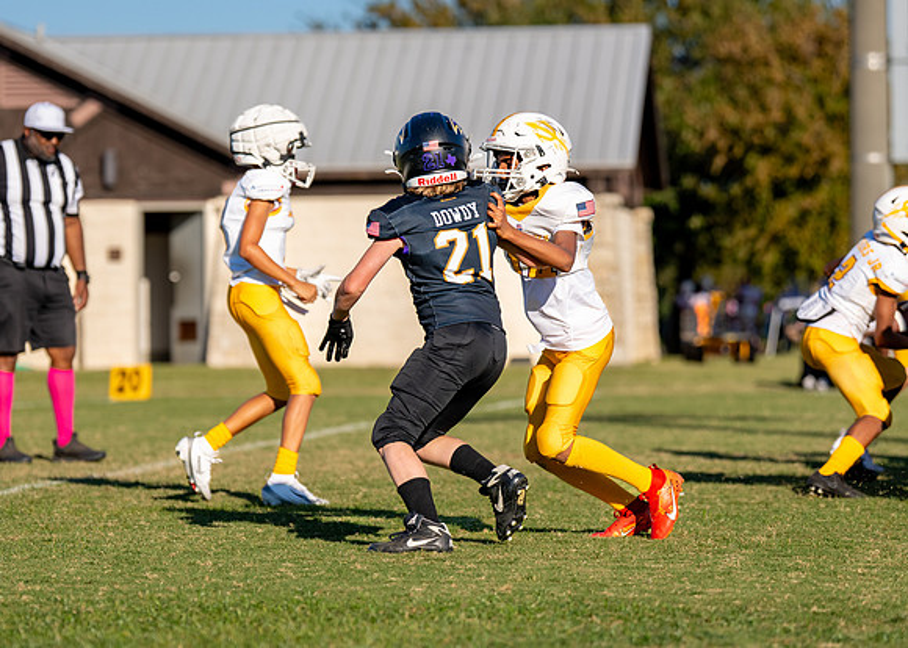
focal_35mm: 188
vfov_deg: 7.7
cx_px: 442
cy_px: 296
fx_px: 4845
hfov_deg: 10.7
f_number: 2.8
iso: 160
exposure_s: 1/3200
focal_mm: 123
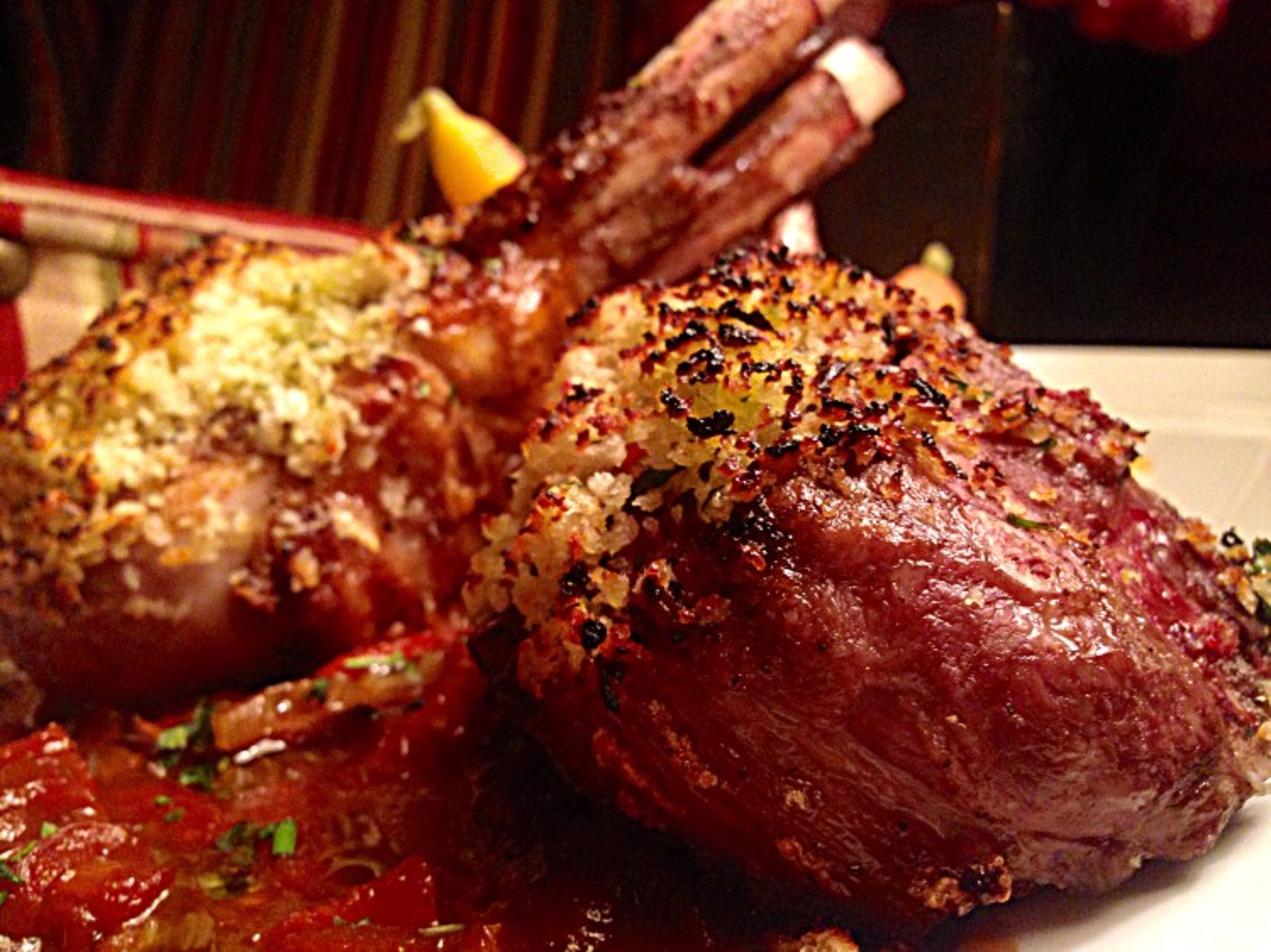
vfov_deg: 42.9
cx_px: 636
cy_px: 476
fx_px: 1211
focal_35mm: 33
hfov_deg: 55.4
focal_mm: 4.12
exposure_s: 1/20
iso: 200
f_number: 2.4
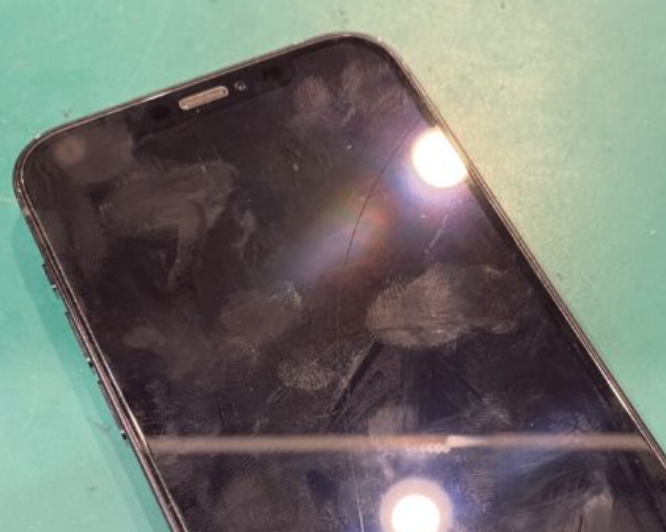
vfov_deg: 26.7
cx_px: 395
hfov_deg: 34.7
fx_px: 1064
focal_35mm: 54
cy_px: 519
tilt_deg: -66.4
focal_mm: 4.25
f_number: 1.8
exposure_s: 1/50
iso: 320
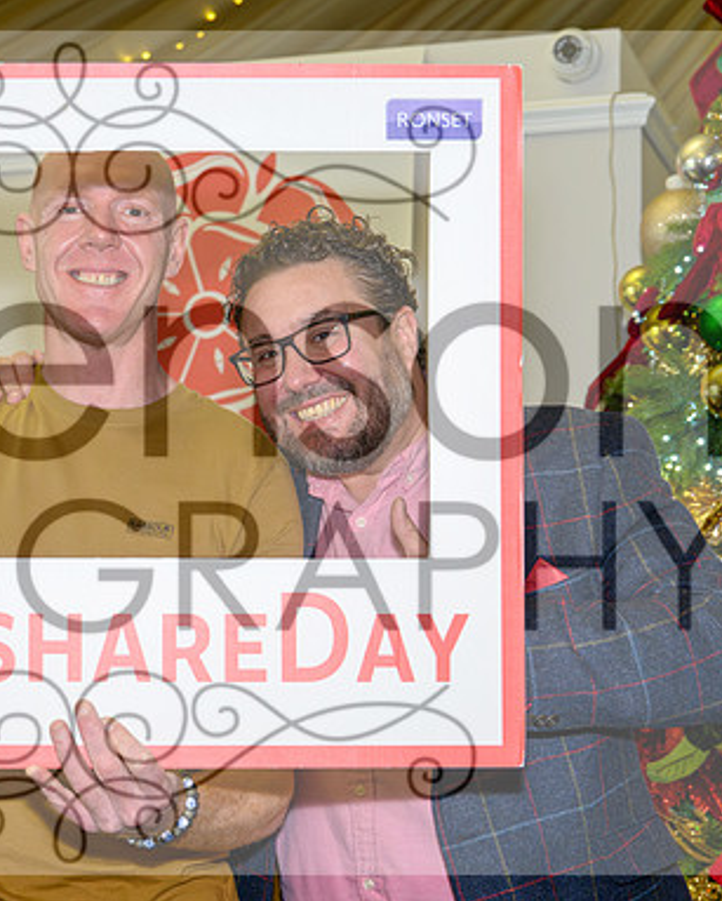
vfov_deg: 27.1
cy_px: 455
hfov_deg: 21.5
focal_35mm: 70
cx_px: 121
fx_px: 1868
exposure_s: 1/100
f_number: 5
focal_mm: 40
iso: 3200
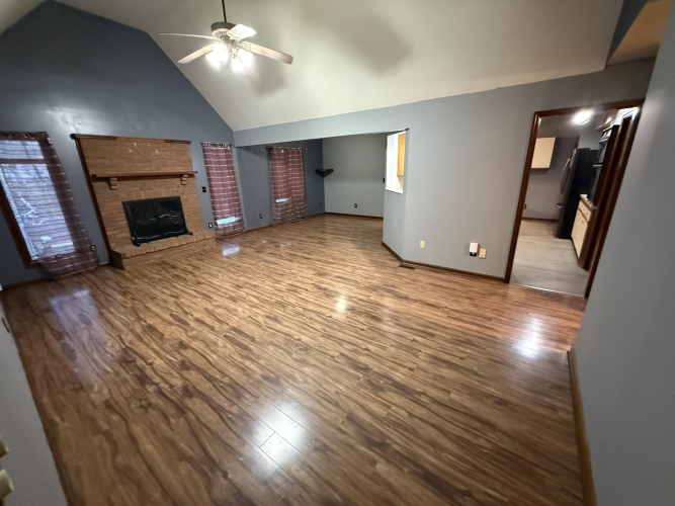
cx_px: 338
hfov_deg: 102.1
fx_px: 273
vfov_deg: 85.7
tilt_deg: -16.6
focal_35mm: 14
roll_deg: +1.1
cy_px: 253
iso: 1600
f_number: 2.2
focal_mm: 2.22
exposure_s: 1/60
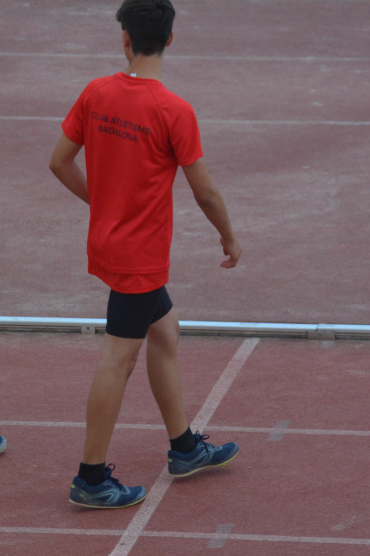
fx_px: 5166
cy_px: 232
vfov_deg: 6.2
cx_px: 96
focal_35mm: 335
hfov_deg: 4.1
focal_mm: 125
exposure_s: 1/500
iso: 1250
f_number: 6
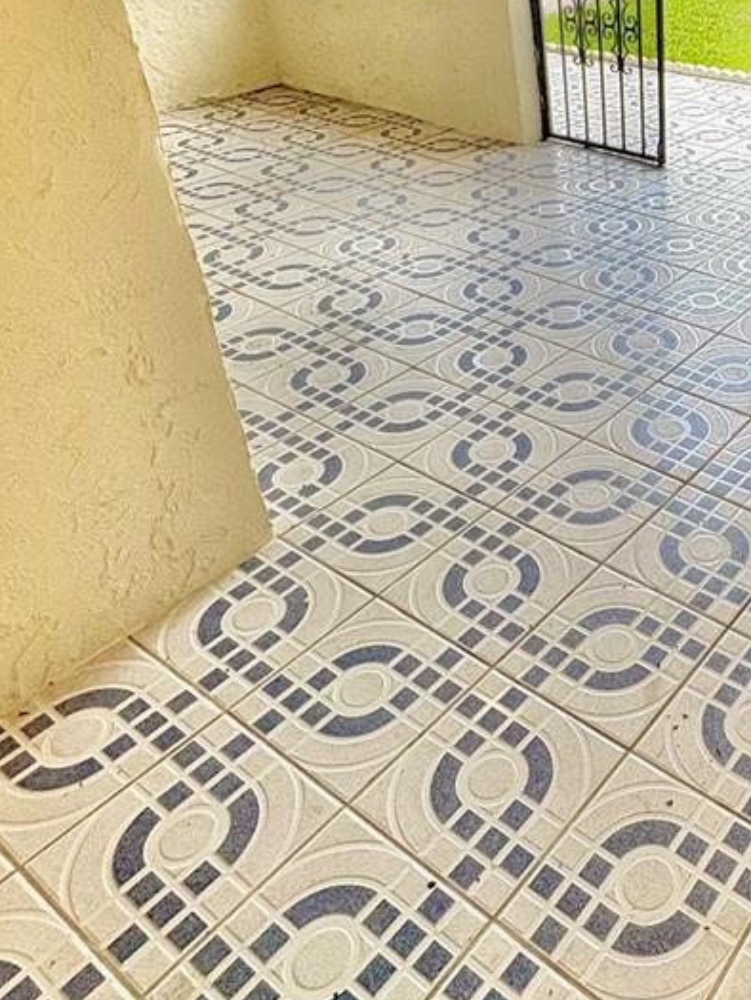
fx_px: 925
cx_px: 747
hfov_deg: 39.2
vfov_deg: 54.6
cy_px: 272
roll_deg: -1.4
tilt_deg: -26.4
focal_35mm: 32
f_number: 2.2
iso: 64
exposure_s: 1/352
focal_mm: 2.22
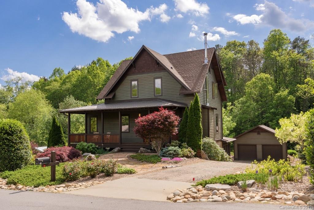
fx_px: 271
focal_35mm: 31
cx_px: 157
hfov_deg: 60.3
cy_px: 105
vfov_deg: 42.4
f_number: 9
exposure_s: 1/640
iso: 200
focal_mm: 31
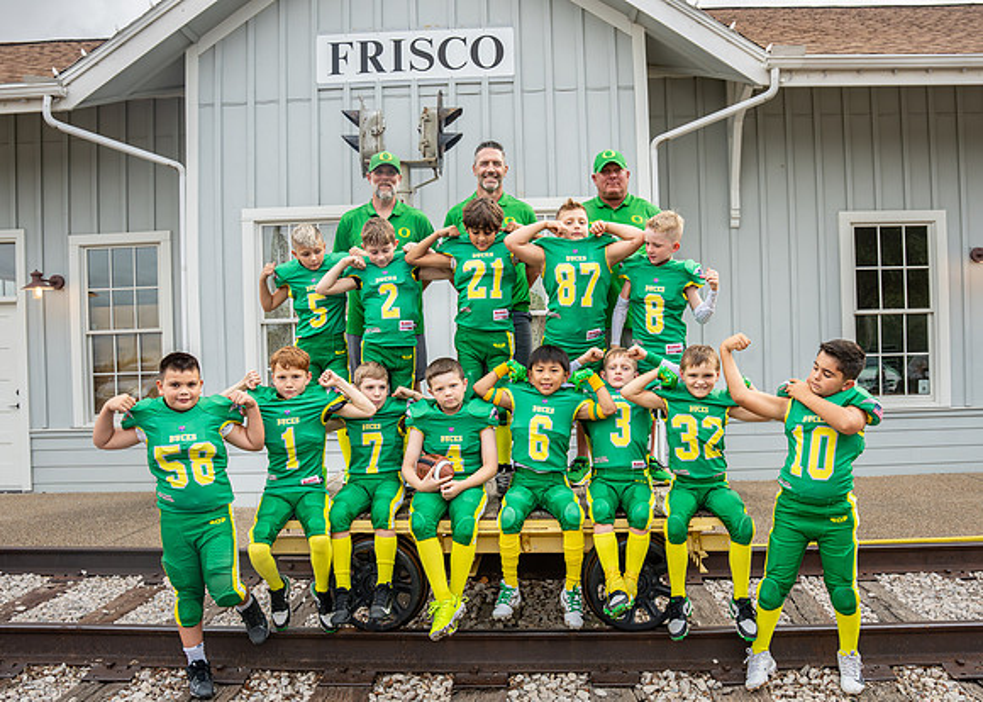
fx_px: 801
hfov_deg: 63.0
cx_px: 527
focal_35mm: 29
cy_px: 377
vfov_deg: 47.3
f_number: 4
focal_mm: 24
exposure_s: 1/800
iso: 800
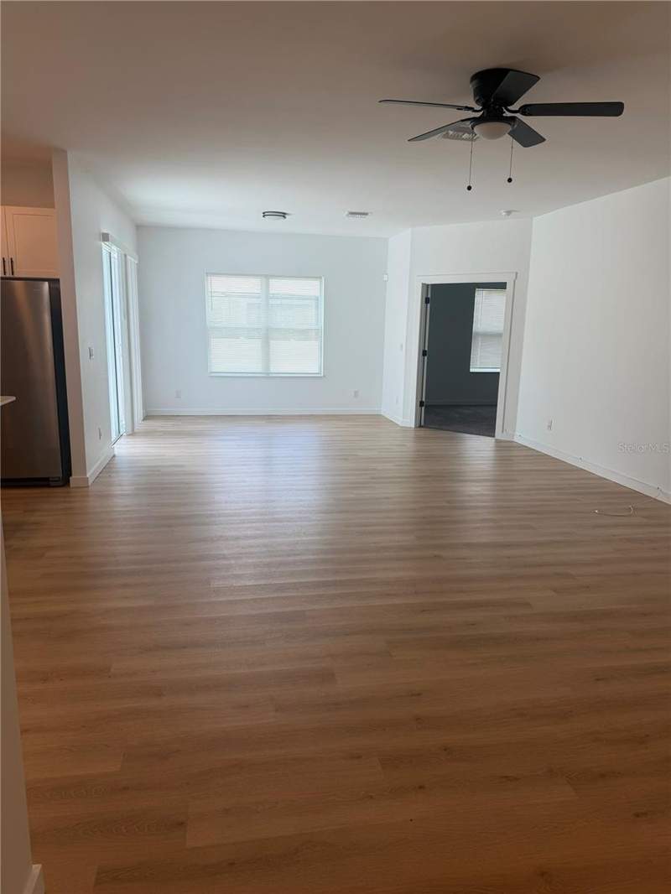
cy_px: 447
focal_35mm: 24
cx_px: 336
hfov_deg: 56.8
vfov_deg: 71.6
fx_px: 620
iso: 64
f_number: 1.78
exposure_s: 1/167
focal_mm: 6.76
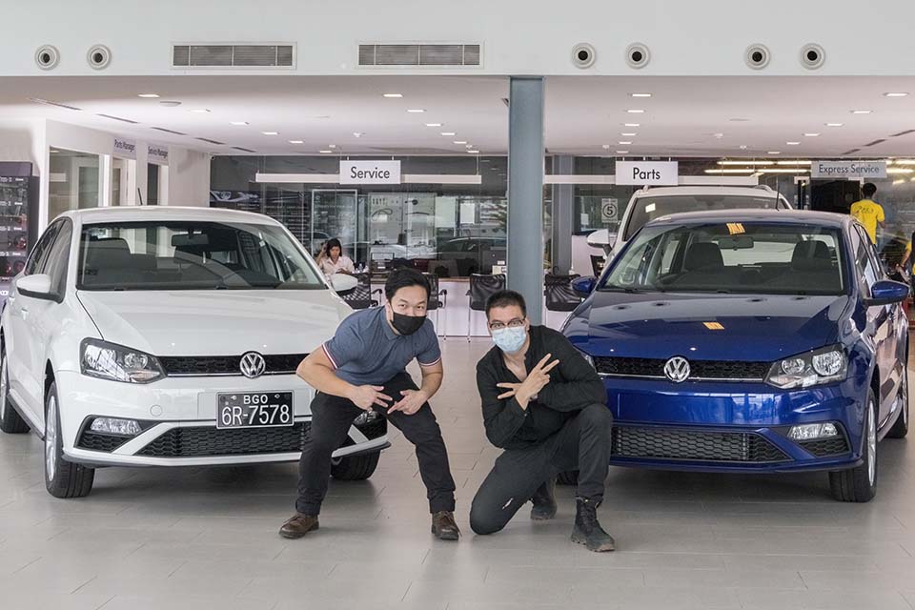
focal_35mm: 38
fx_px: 966
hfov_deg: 50.7
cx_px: 458
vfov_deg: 35.1
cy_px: 305
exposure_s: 1/250
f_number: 11
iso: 1250
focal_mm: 38
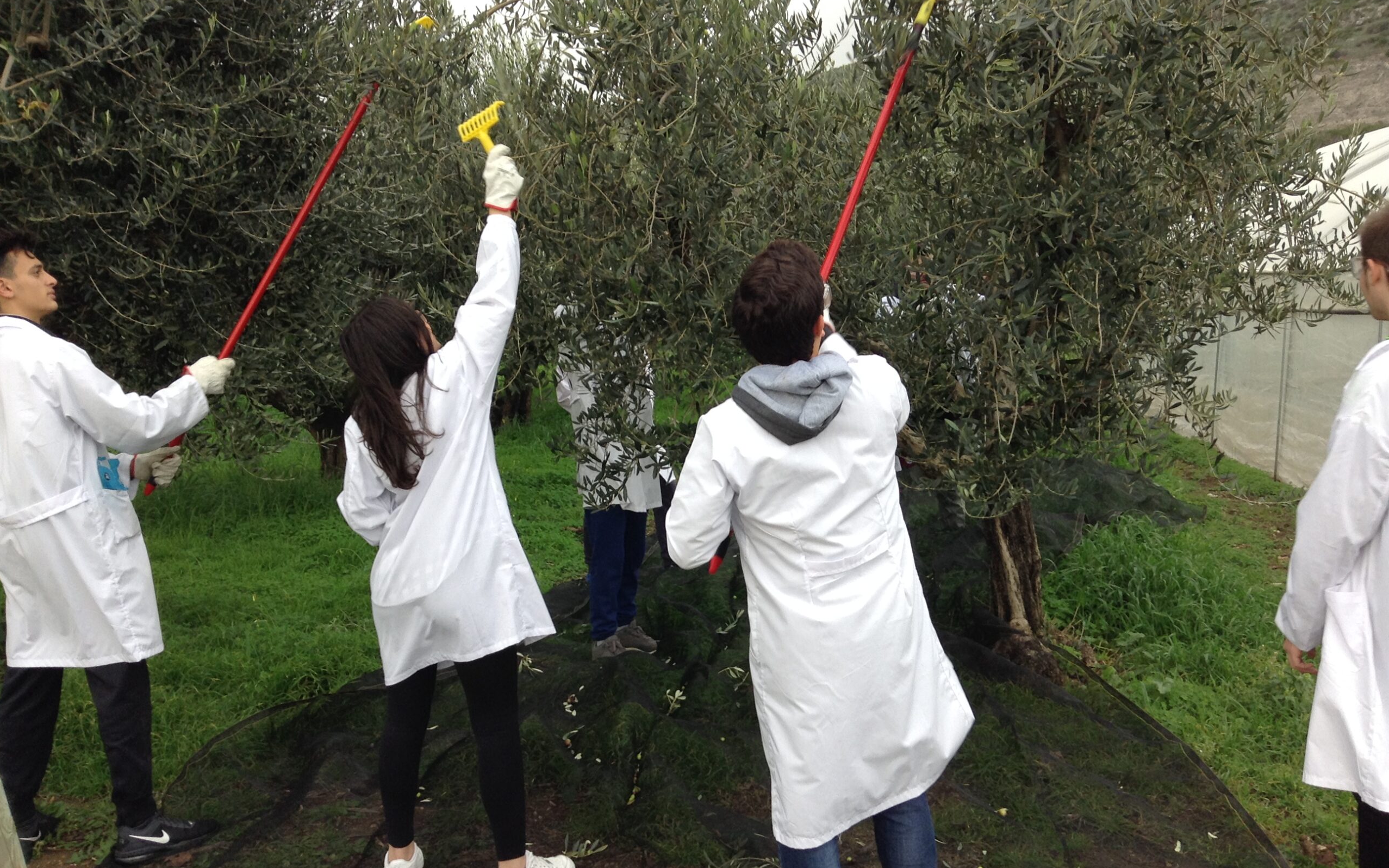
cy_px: 494
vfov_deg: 36.2
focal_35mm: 35
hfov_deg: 55.3
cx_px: 694
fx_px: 1325
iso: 25
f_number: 2.4
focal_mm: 3.3
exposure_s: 1/146
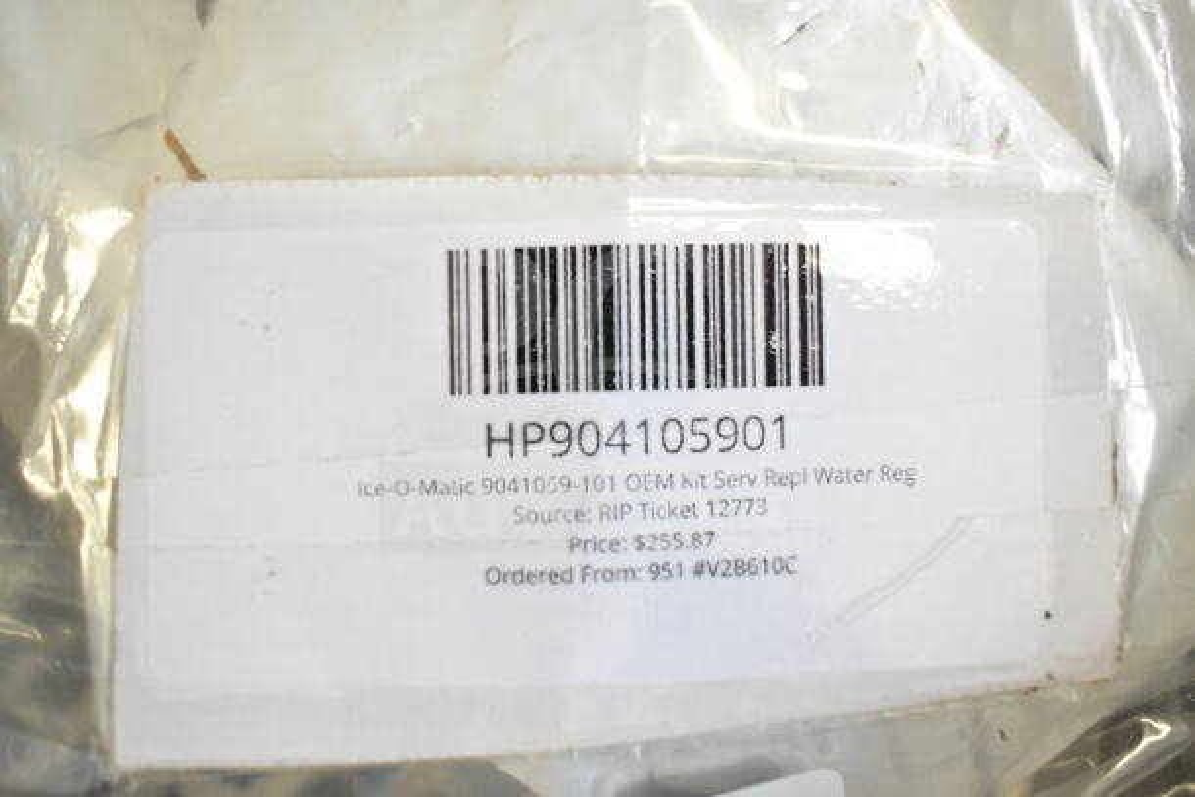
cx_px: 598
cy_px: 398
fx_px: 996
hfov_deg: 61.9
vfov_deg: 43.6
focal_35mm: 30
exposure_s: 1/80
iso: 1600
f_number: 4.5
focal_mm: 20
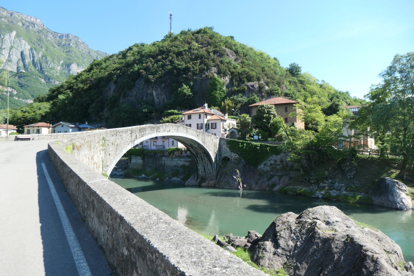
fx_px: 276
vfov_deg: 53.1
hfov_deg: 73.7
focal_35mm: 24
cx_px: 207
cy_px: 138
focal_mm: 8.8
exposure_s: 1/800
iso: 200
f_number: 3.3
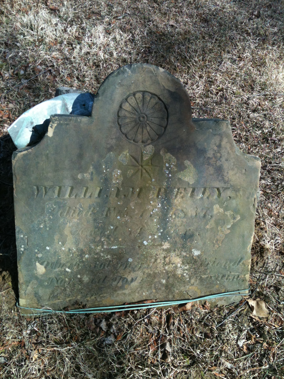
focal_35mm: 35
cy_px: 190
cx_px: 142
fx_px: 383
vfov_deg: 52.6
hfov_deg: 40.7
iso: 64
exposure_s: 1/856
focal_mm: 3.85
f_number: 2.8
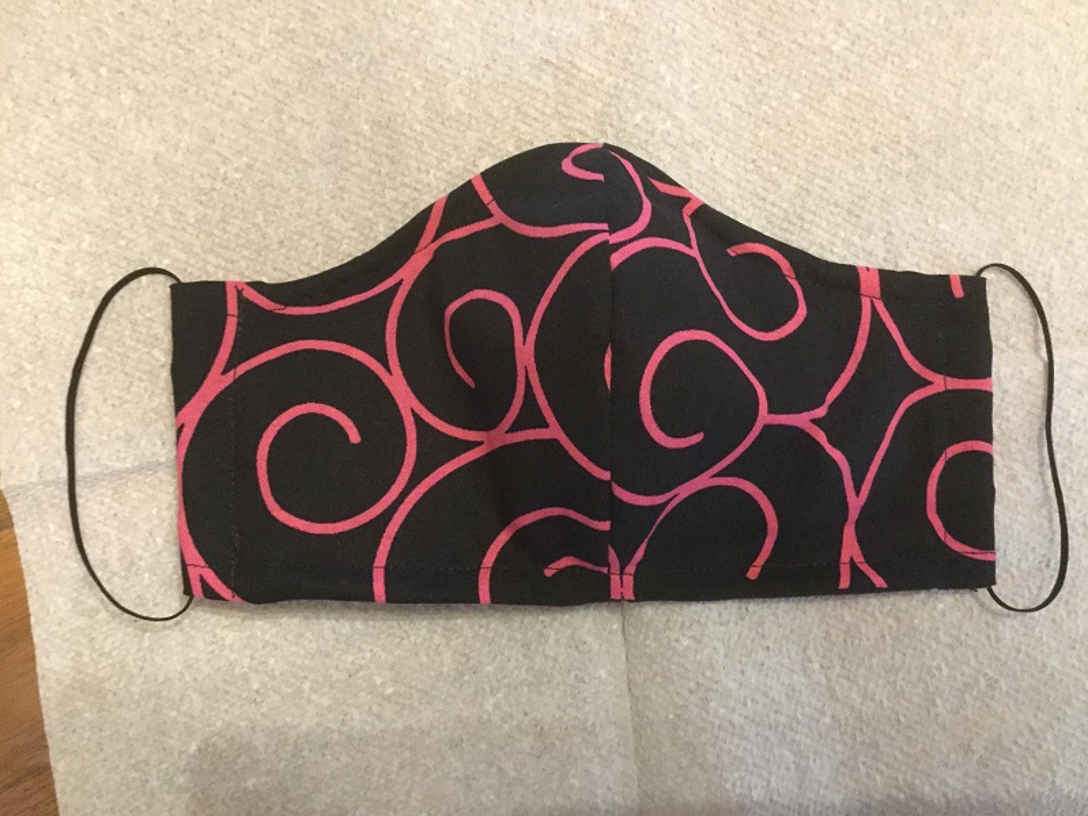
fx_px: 974
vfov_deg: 45.4
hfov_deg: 58.4
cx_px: 544
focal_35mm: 31
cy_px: 408
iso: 640
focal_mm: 3.3
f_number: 2.4
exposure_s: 1/15
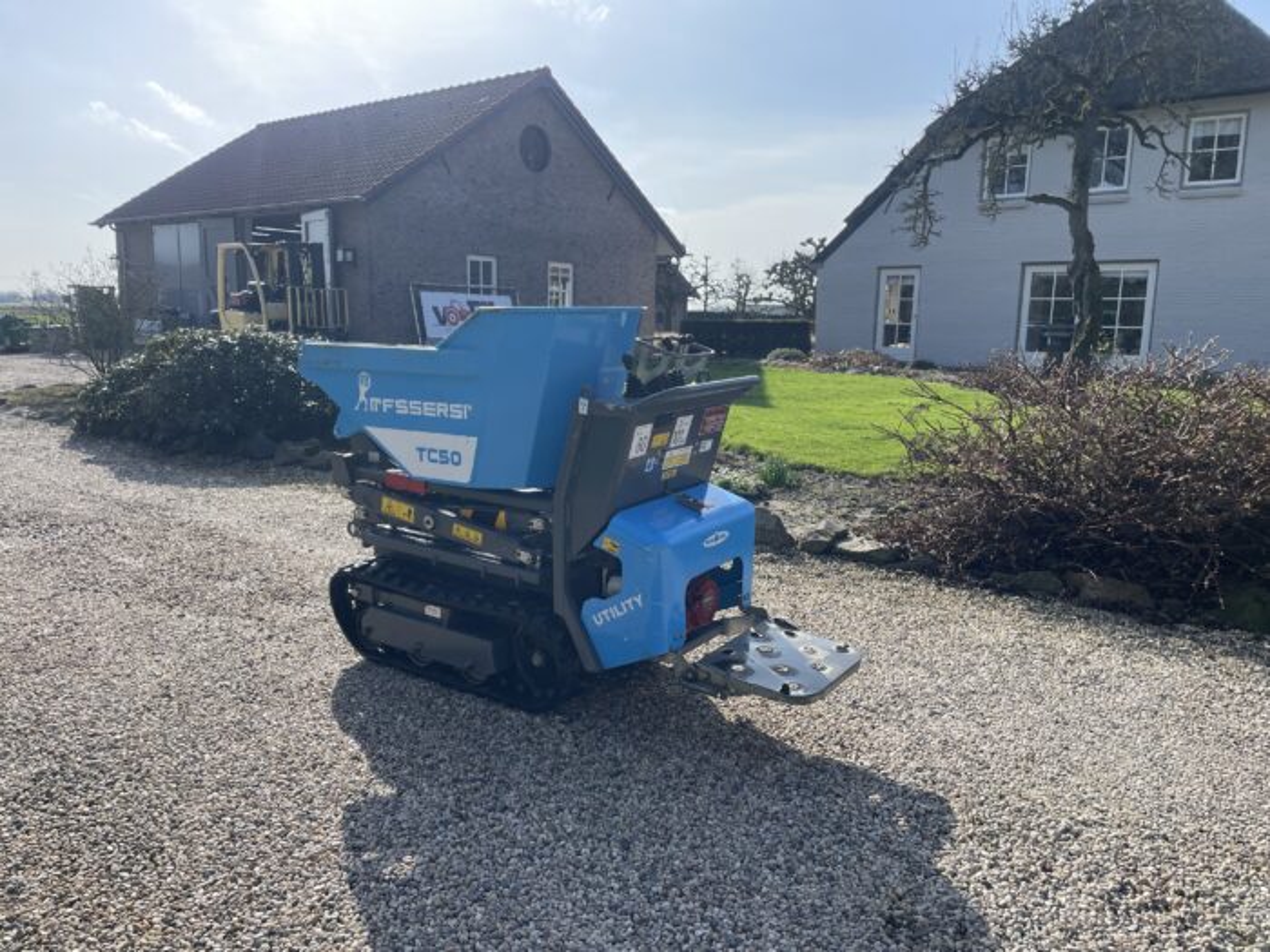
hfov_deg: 67.3
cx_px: 635
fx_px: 954
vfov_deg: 53.1
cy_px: 476
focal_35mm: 26
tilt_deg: -10.4
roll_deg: -1.2
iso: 32
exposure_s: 1/2132
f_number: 1.6
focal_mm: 4.2
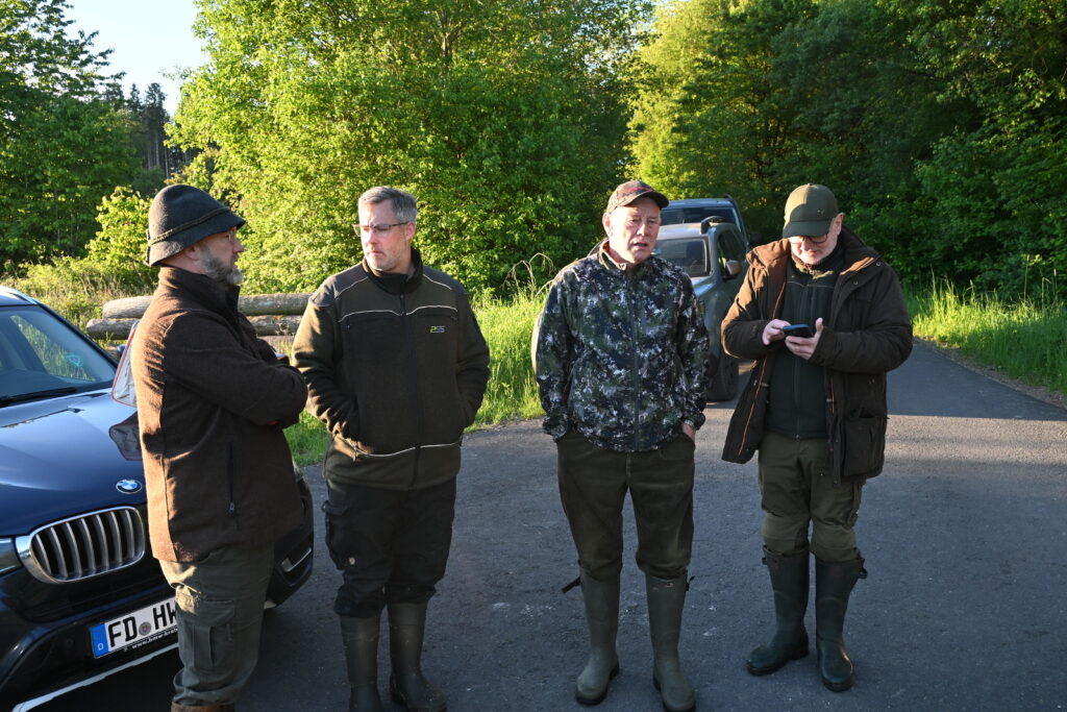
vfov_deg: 41.7
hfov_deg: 59.5
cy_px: 356
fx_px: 934
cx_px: 534
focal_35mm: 32
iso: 400
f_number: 4.5
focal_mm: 21
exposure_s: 1/250
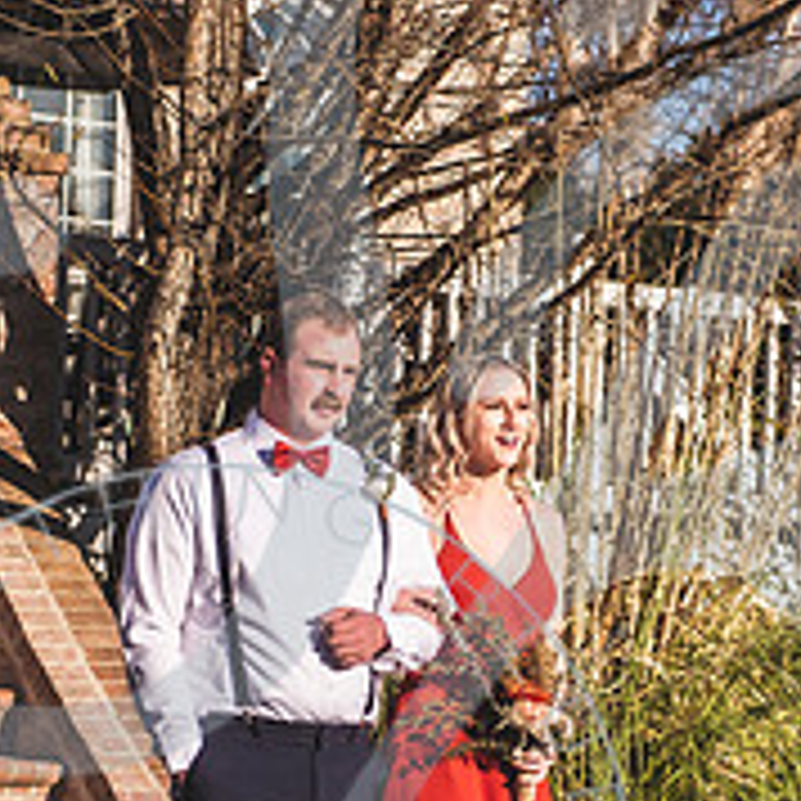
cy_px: 540
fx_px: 3927
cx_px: 418
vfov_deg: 11.6
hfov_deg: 11.6
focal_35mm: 150
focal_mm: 70
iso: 100
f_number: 2.8
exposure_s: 1/4000
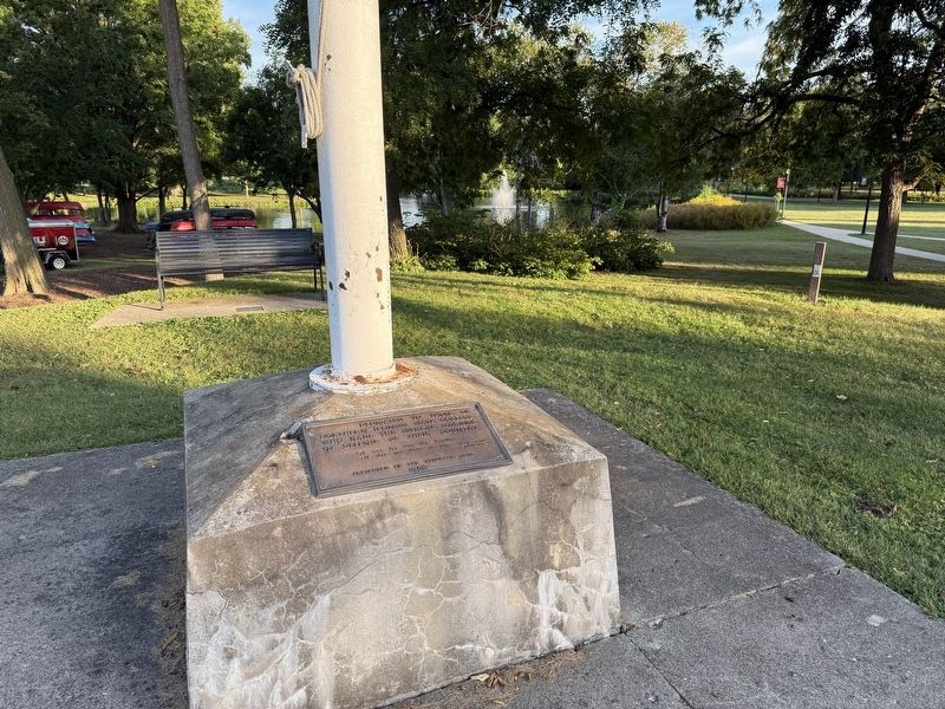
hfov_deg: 71.6
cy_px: 354
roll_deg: -0.2
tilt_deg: -16.1
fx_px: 655
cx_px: 472
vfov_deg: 56.8
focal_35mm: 24
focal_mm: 6.76
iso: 100
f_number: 1.78
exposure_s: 1/742
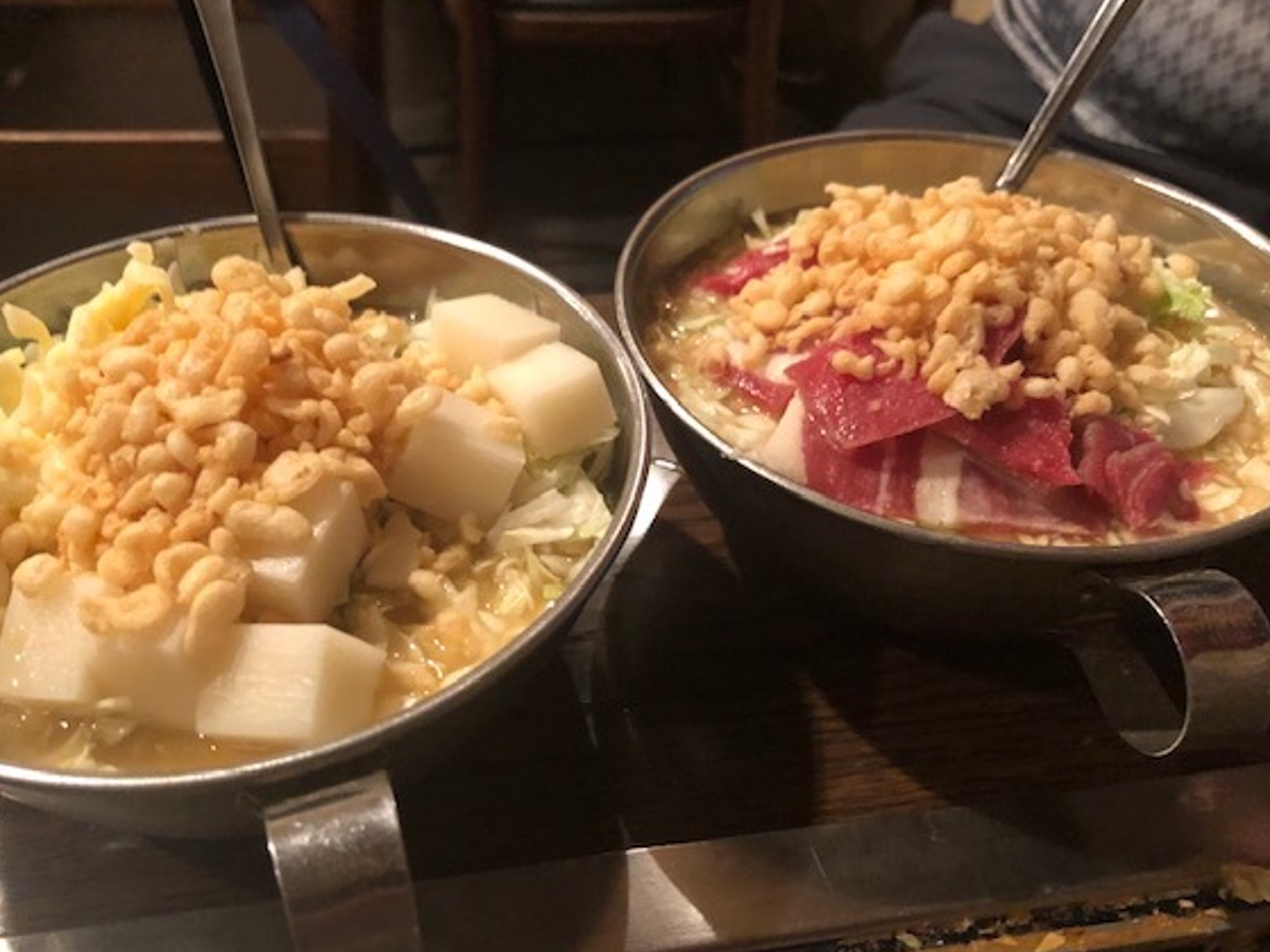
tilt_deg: -37.5
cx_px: 590
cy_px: 496
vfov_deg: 44.2
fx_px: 1174
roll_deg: +1.0
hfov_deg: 56.8
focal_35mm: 32
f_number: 1.8
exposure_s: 1/6
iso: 100
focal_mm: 4
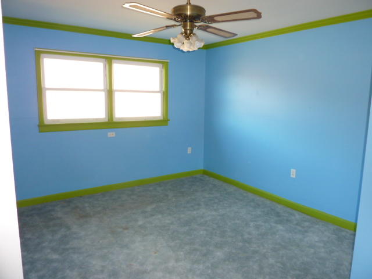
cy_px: 140
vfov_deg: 54.9
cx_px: 186
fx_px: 269
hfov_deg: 69.4
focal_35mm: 25
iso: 200
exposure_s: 1/30
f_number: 3.3
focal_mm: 4.1
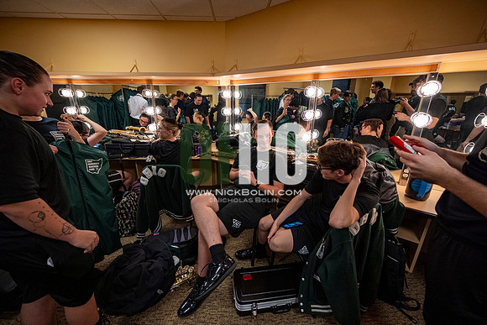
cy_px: 162
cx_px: 244
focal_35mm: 14
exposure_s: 1/160
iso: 1250
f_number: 4
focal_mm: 14
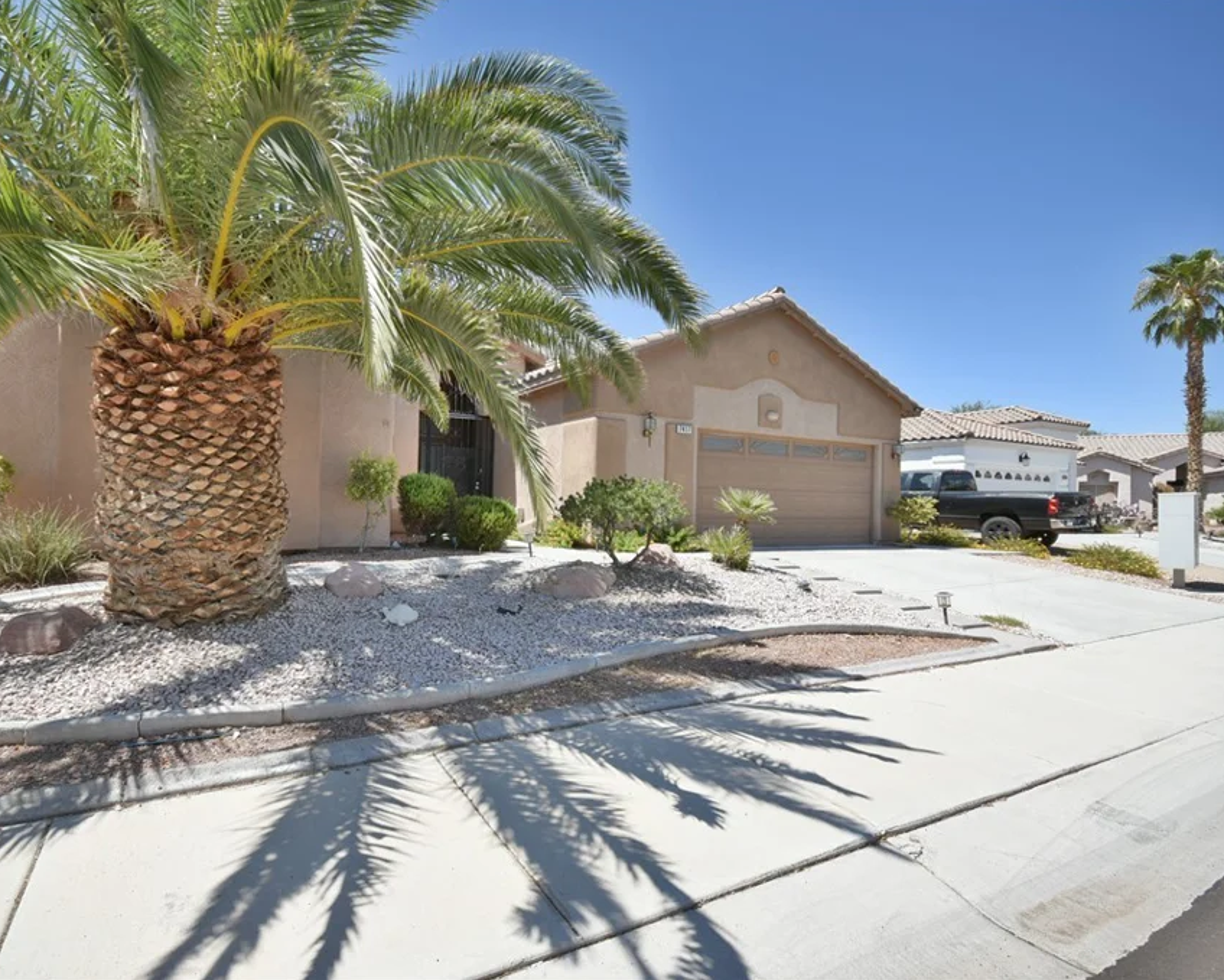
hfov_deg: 89.4
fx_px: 616
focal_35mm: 17
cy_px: 488
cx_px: 559
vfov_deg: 77.0
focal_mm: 10
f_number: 7.1
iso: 400
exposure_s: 1/500
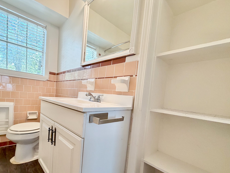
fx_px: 113
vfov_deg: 73.9
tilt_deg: -4.7
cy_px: 104
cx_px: 98
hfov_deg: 90.4
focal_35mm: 17
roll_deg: -4.8
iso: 250
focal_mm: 2.22
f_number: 2.2
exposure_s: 1/120
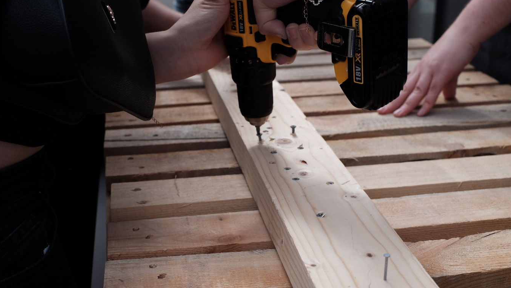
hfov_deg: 37.2
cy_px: 157
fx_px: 759
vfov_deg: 21.4
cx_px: 257
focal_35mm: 56
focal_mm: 35
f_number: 5.6
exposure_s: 1/2000
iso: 800
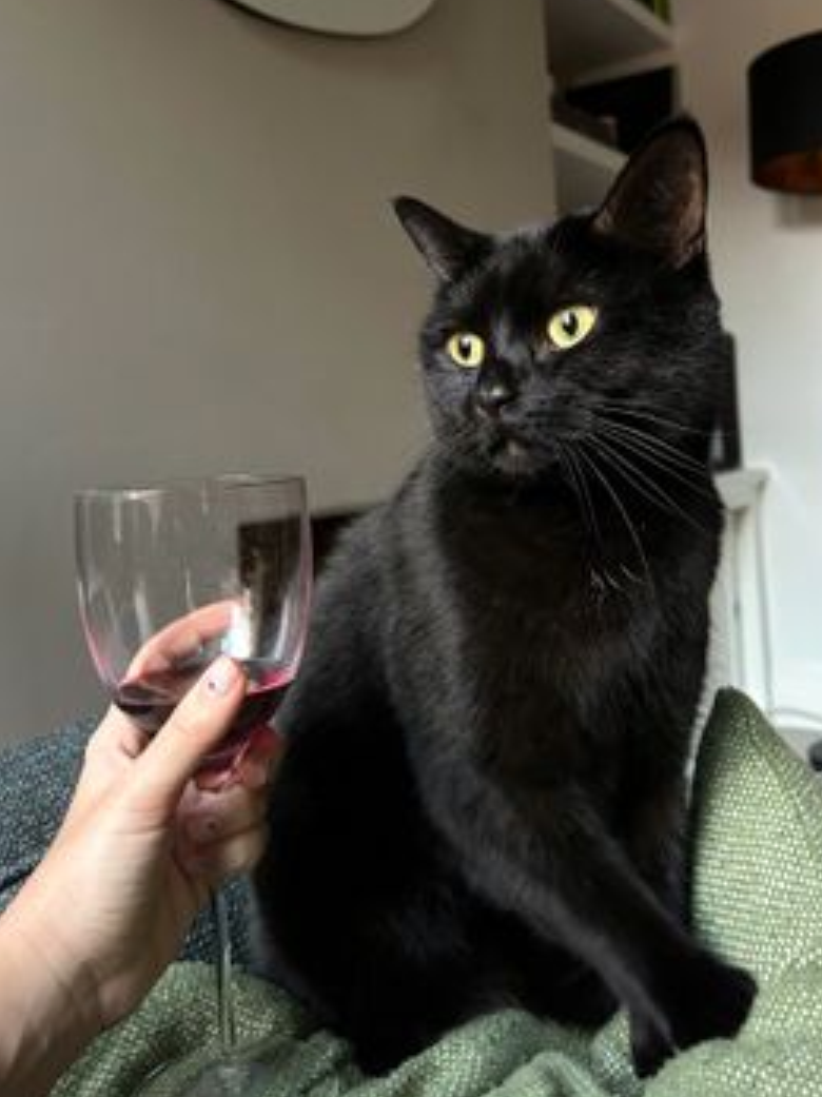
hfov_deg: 44.1
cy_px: 473
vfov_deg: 56.6
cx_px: 452
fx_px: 1014
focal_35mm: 32
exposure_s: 1/30
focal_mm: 5.7
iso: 640
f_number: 1.5
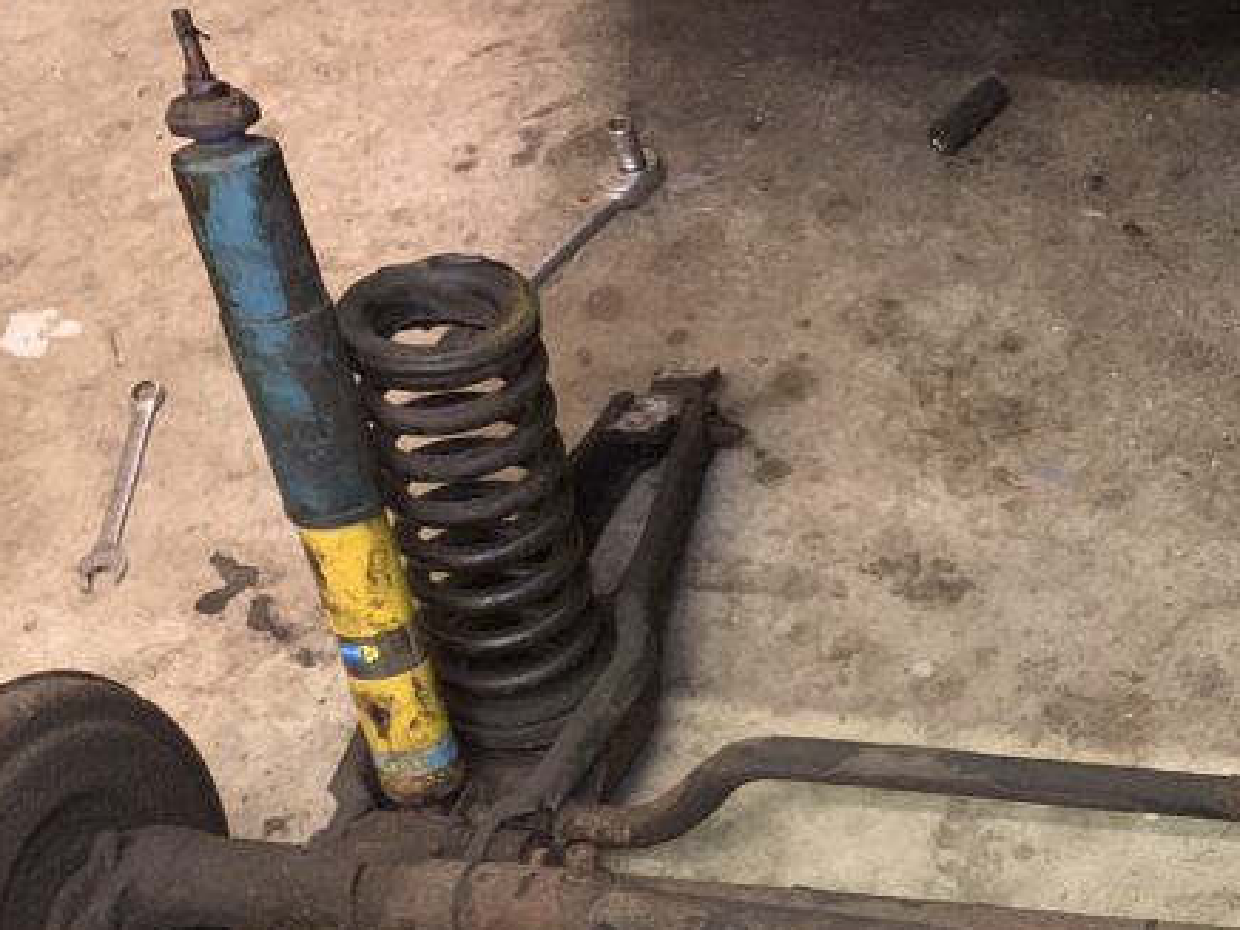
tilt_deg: -56.7
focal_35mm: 61
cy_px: 833
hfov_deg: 28.9
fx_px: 2185
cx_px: 1337
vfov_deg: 23.4
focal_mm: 4.25
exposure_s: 1/25
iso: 400
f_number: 1.8
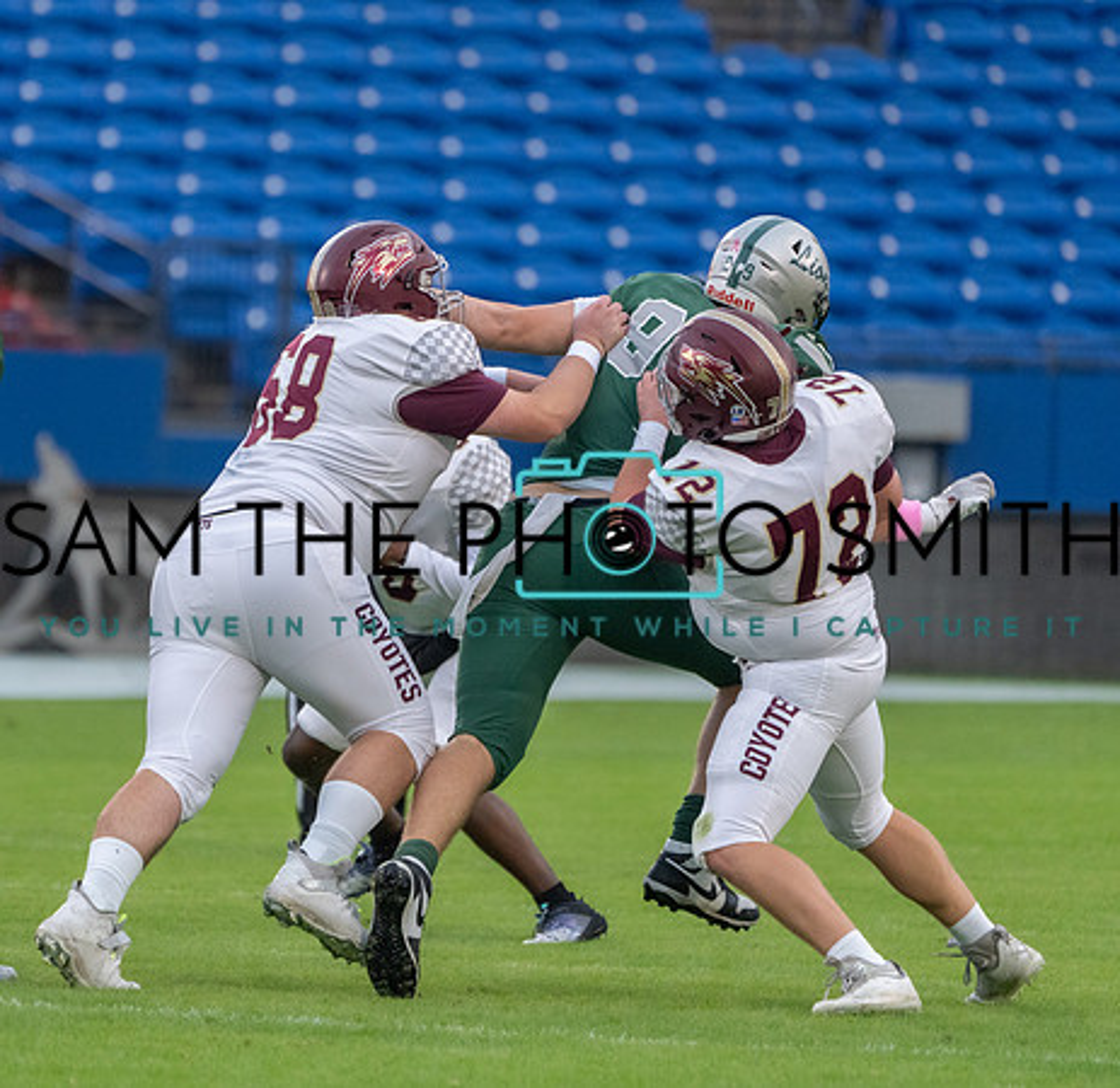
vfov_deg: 2.8
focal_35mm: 614
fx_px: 22165
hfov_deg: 2.9
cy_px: 474
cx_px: 390
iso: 2500
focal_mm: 400
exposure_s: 1/1250
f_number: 5.6
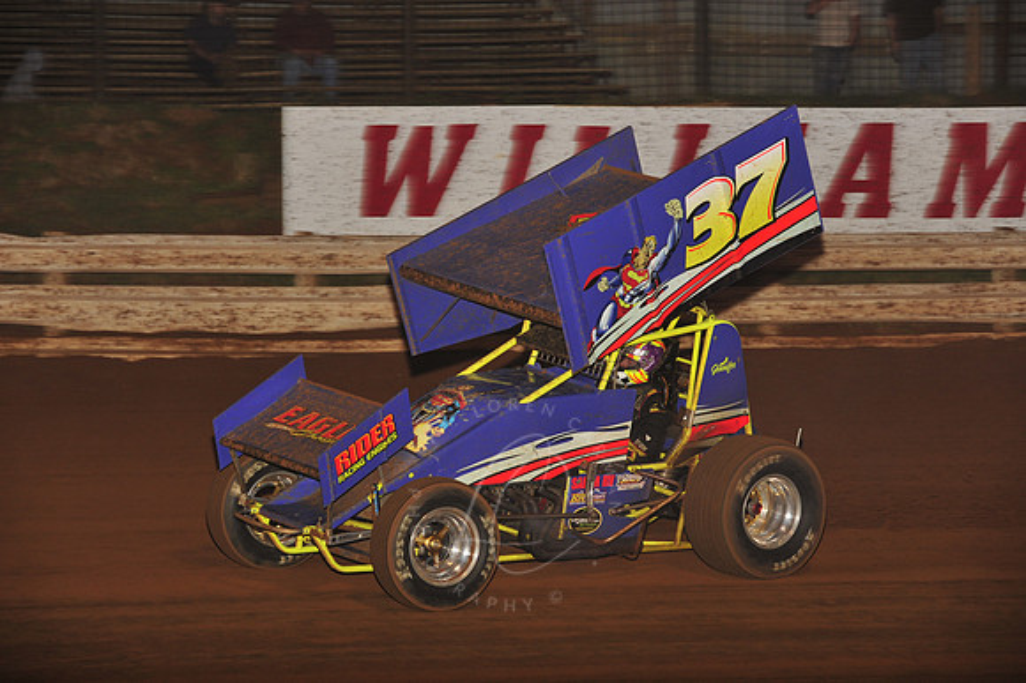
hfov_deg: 14.2
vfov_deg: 9.5
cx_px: 513
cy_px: 342
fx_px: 4130
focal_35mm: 145
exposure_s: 1/320
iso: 1000
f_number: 7.1
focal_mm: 145
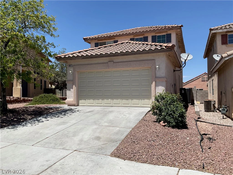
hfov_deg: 61.7
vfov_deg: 48.2
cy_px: 88
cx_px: 116
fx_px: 195
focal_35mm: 29
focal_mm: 3
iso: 16
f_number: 1.8
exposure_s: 1/3125
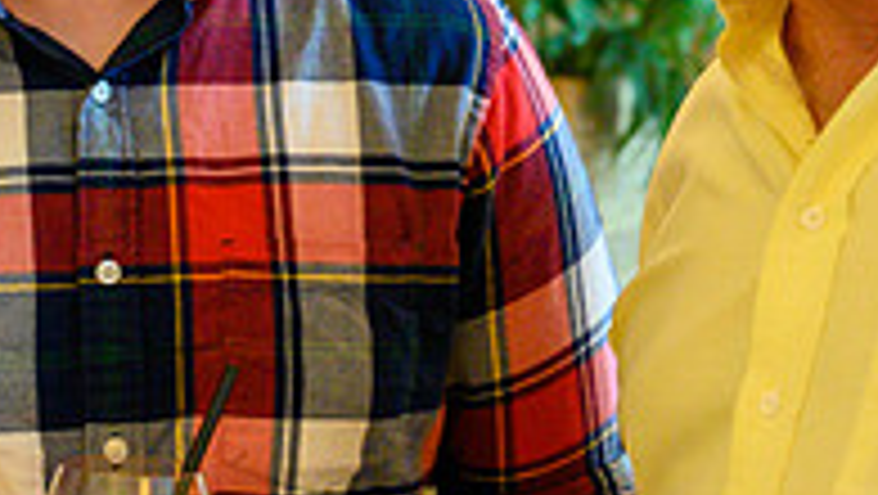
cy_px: -88
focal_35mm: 173
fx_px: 4030
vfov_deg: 7.0
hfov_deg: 12.4
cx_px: 330
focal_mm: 49
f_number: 4.5
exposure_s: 1/80
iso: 2500
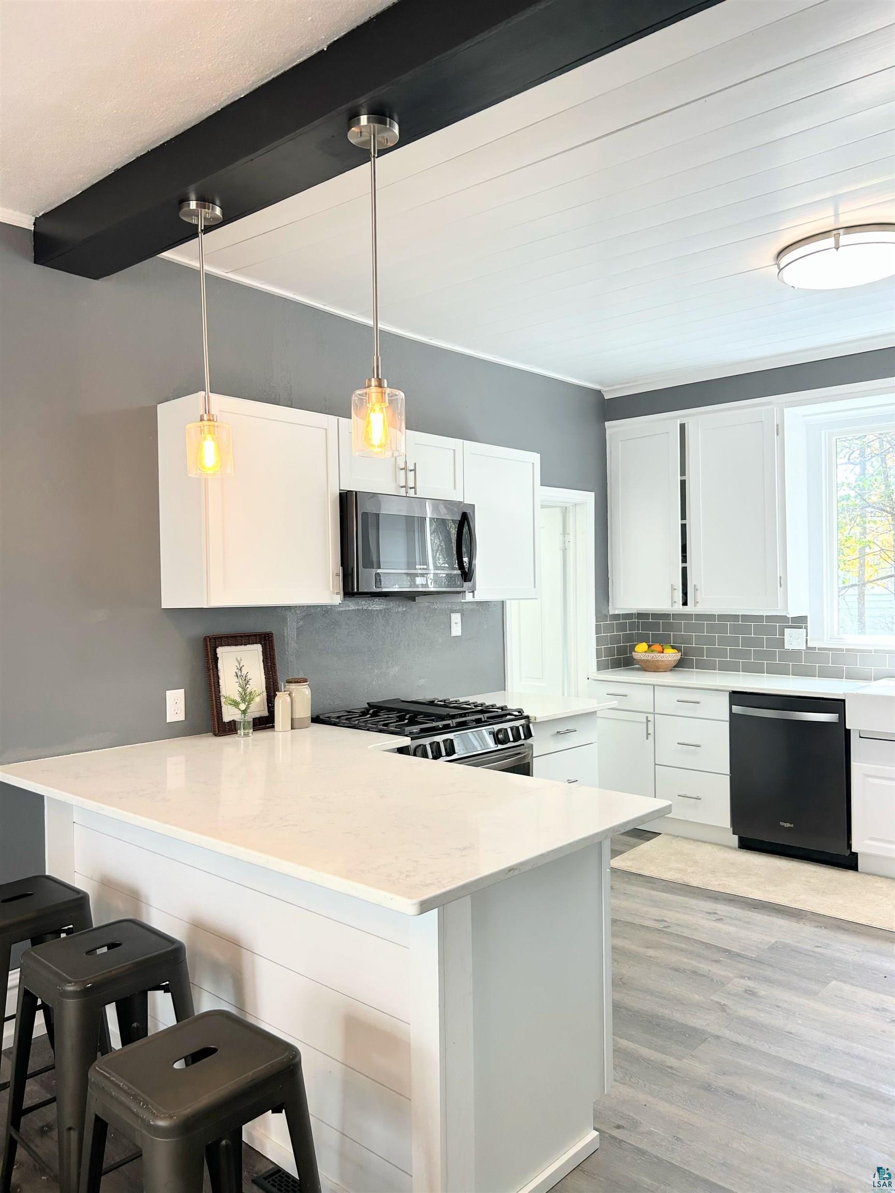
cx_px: 448
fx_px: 896
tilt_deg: +0.5
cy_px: 596
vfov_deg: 67.3
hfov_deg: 53.1
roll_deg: +0.3
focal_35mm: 26
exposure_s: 1/120
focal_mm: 5.7
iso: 50
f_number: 1.5
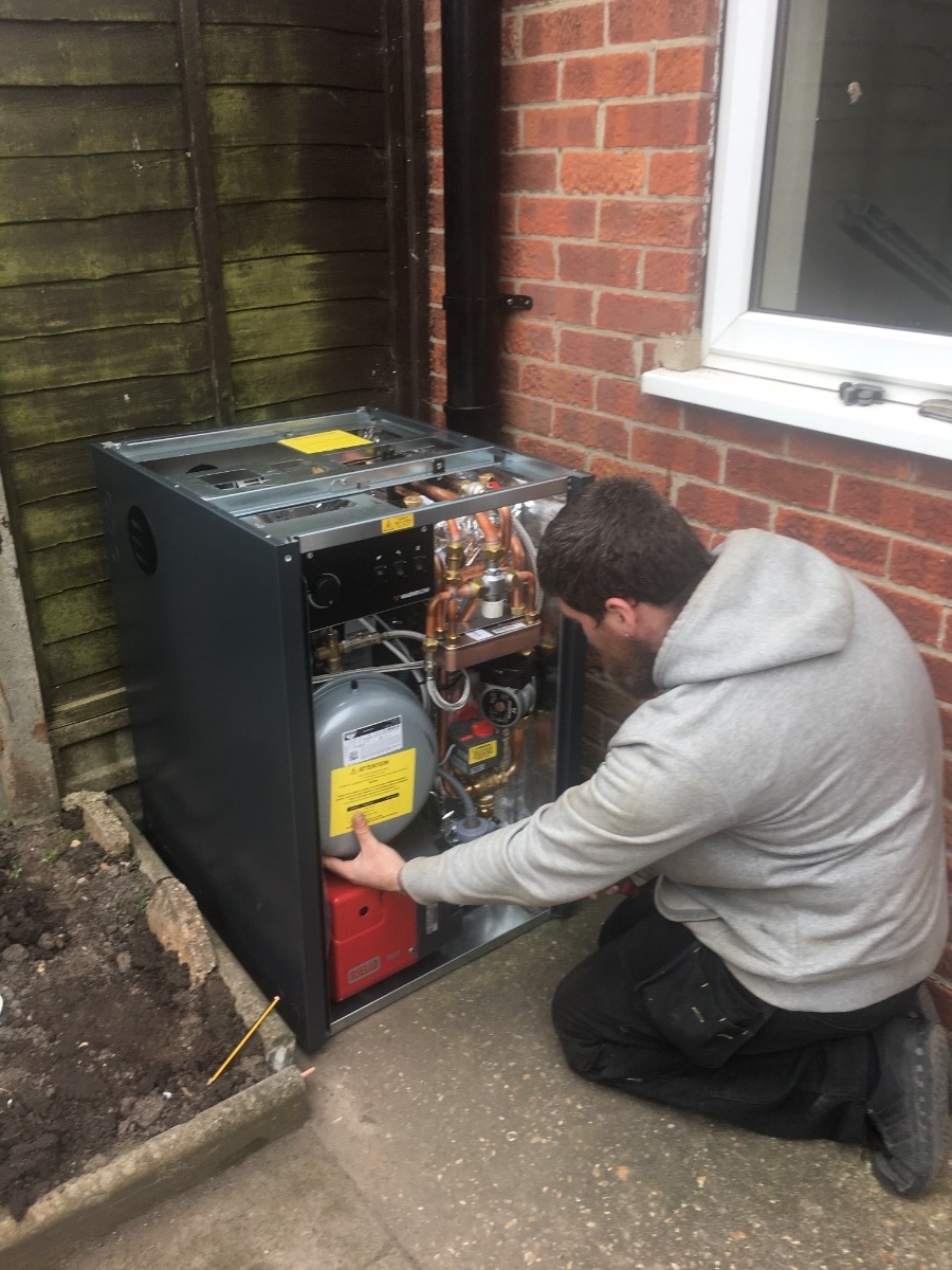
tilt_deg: -21.5
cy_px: 635
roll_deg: -0.4
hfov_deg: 48.2
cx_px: 476
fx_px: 1063
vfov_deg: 61.7
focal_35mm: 29
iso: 25
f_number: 2.2
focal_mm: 4.15
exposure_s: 1/212
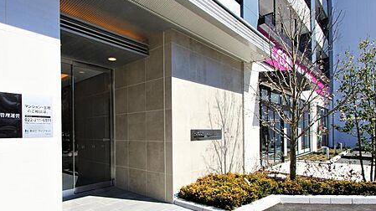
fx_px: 209
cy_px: 124
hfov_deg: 83.3
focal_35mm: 21
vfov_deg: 53.2
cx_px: 160
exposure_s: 1/80
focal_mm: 10
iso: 100
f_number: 11
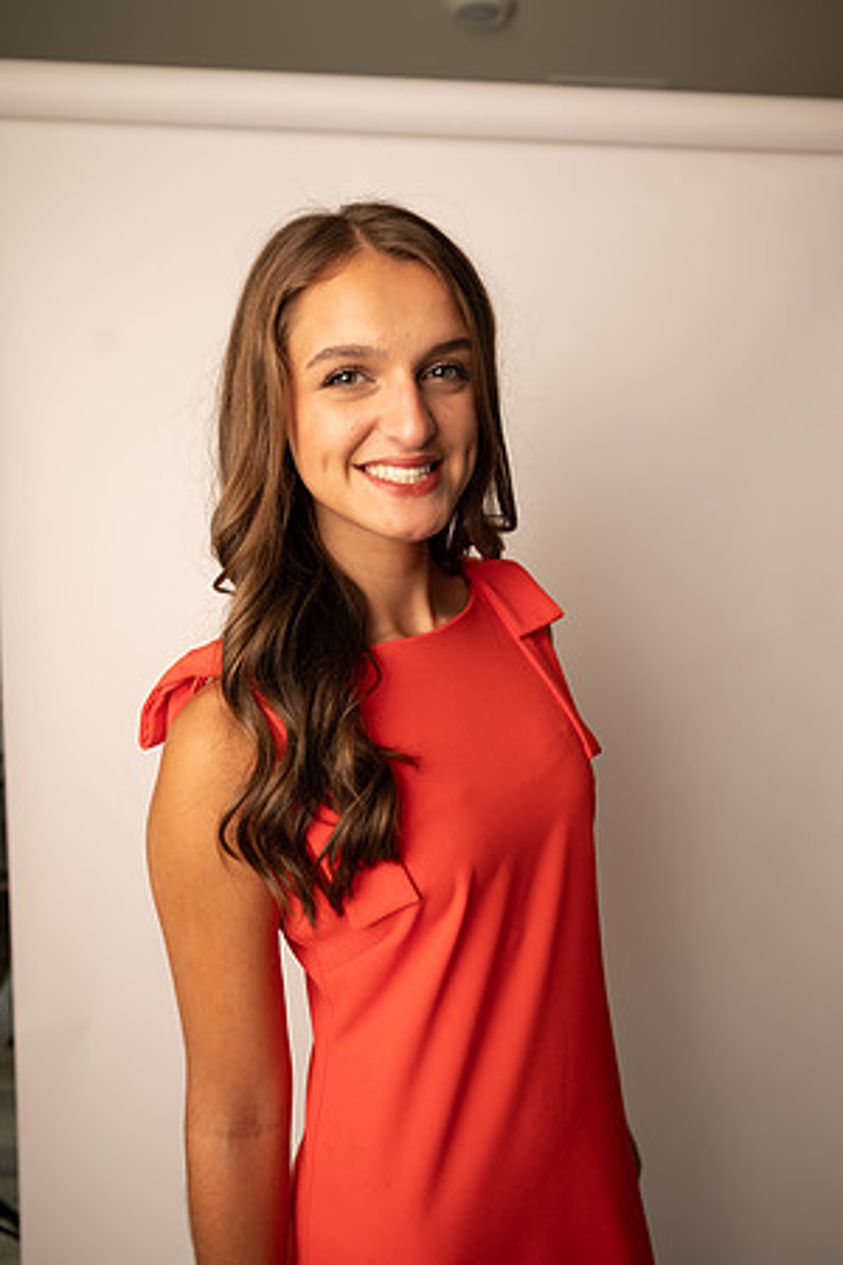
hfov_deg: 53.1
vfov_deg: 73.7
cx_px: 422
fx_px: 843
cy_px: 632
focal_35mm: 24
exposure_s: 1/160
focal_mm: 24
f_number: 3.2
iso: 100
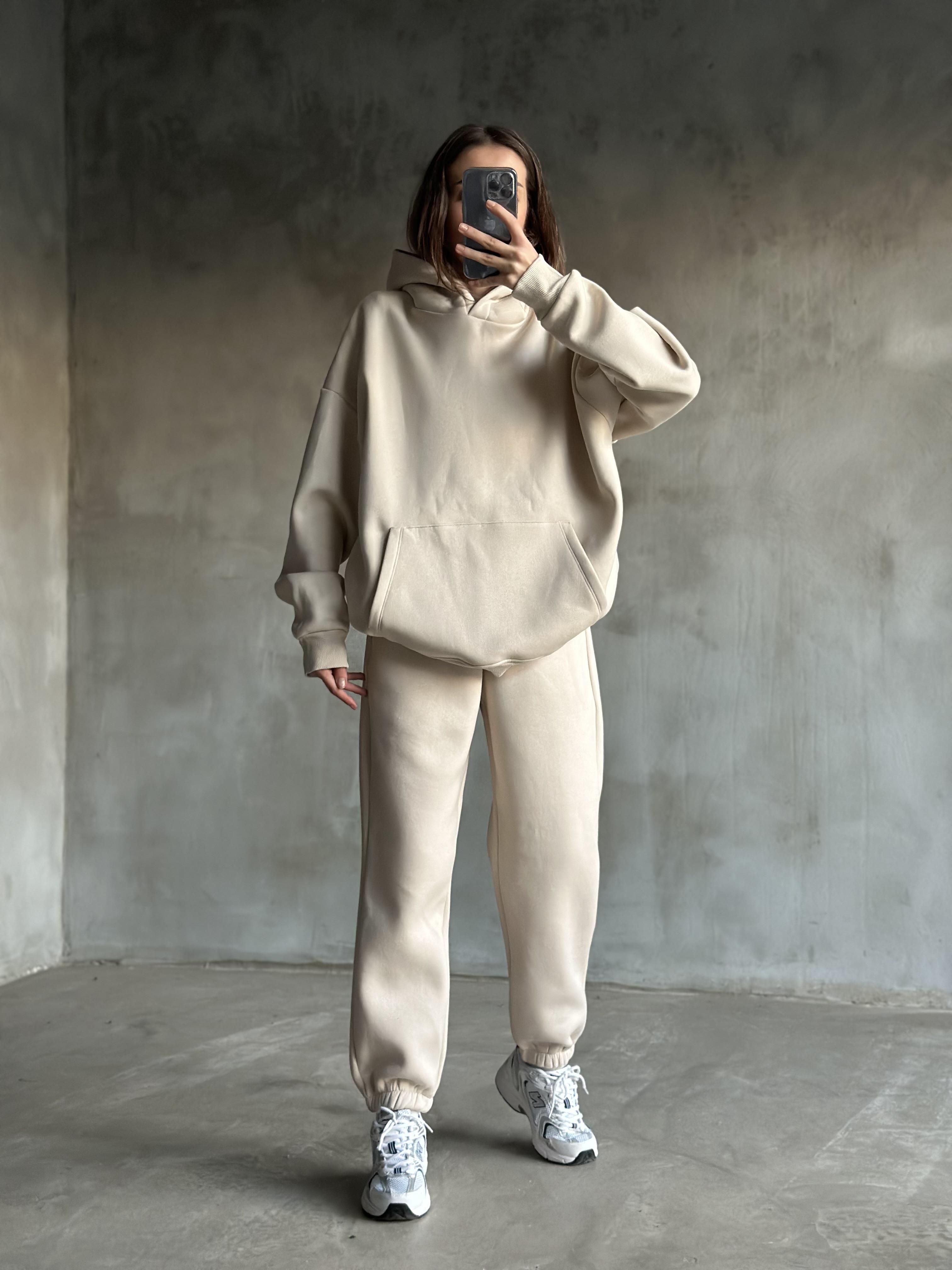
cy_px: 635
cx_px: 476
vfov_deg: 39.7
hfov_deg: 30.3
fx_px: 1760
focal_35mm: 48
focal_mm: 6.86
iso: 320
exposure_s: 1/60
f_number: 1.78
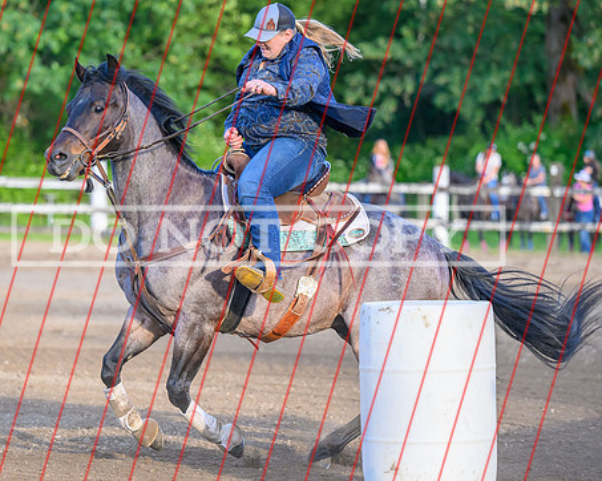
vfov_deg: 8.2
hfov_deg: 10.3
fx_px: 3348
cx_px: 248
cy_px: 261
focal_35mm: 188
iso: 1400
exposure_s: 1/2500
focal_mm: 125
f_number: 2.8
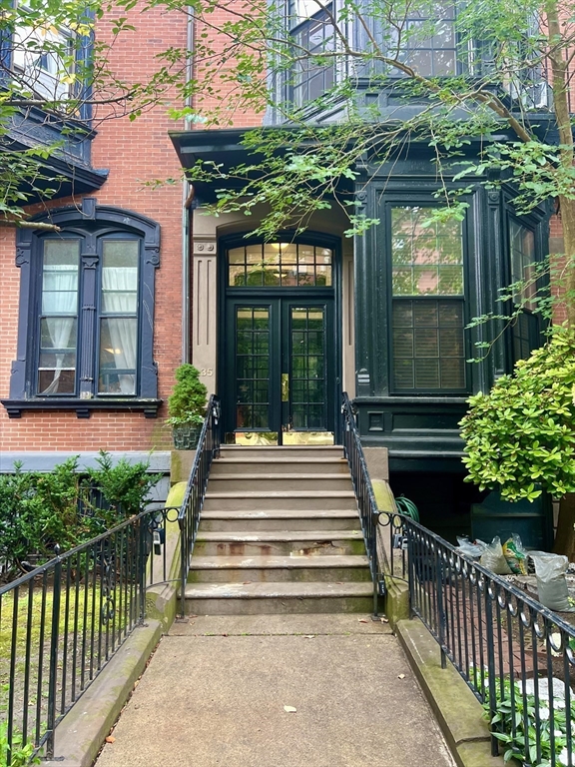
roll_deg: +0.5
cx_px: 288
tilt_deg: +6.5
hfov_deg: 53.1
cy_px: 384
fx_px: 576
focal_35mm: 26
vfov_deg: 67.3
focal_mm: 5.7
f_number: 1.5
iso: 125
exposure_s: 1/119
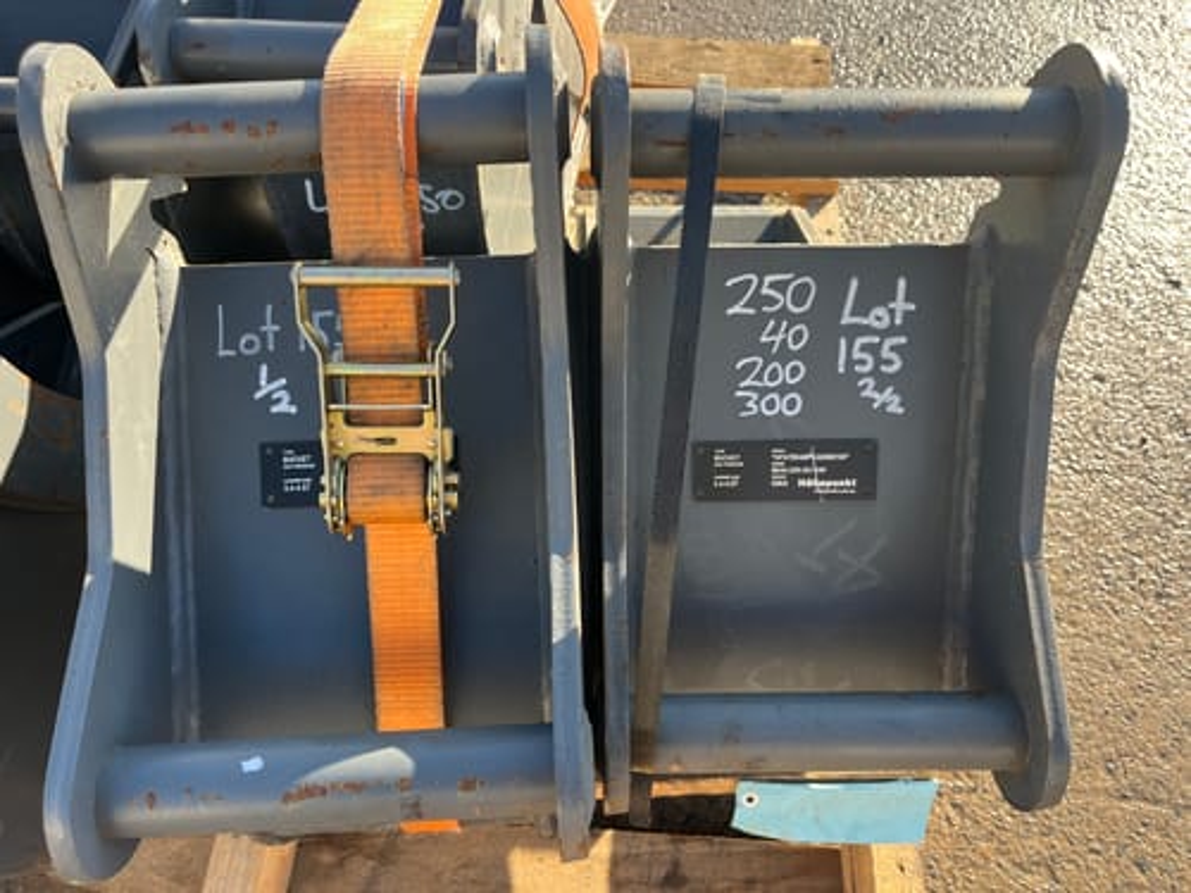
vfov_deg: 53.1
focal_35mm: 26
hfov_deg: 67.3
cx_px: 596
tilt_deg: -59.3
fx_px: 895
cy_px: 446
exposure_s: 1/288
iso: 40
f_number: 1.6
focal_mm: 5.1
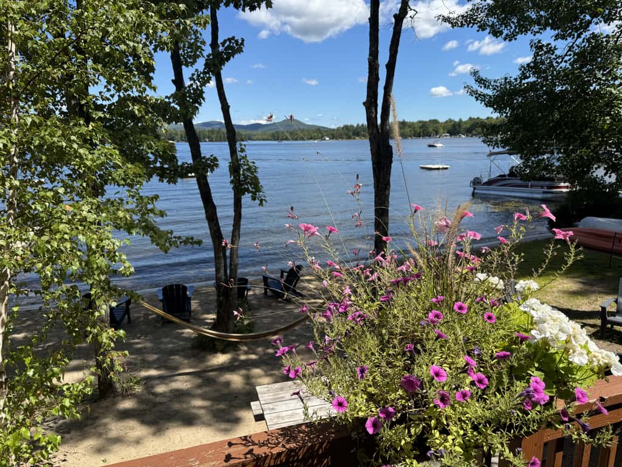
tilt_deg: -13.2
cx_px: 311
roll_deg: +1.0
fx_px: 431
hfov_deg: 71.6
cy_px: 234
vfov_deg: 56.8
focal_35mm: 24
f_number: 1.78
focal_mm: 6.76
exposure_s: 1/3413
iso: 80
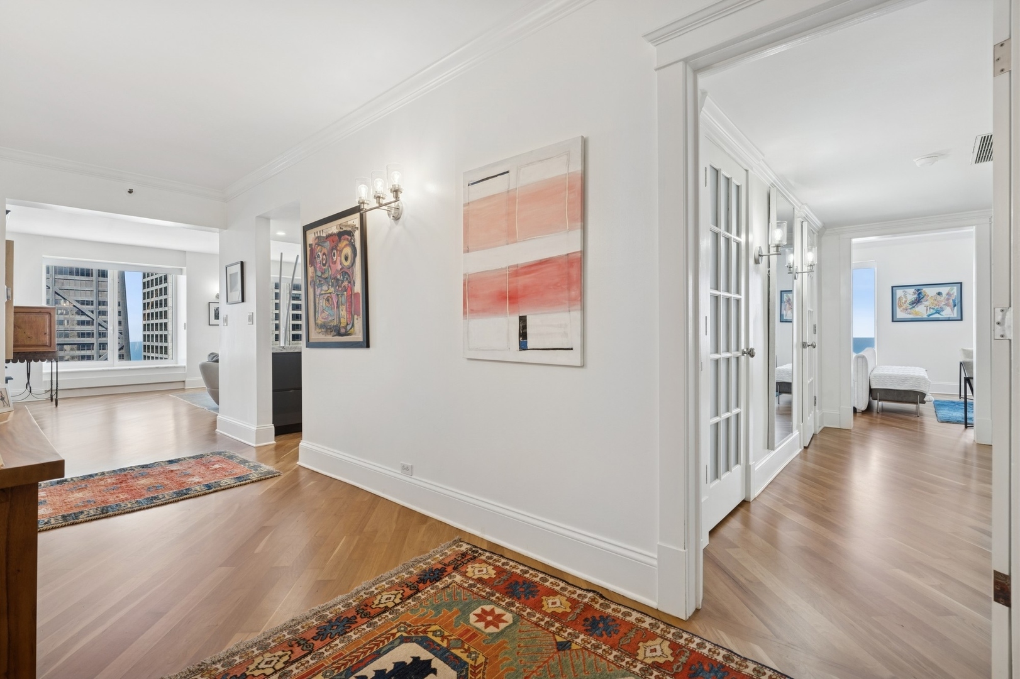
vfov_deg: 73.7
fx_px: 453
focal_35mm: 16
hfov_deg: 96.8
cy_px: 340
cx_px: 510
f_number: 8
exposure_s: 1/60
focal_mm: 16
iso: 320
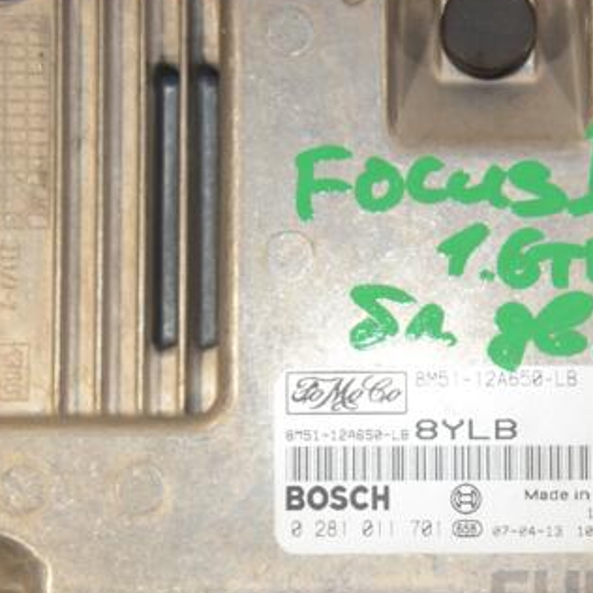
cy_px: 349
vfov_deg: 13.8
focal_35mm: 126
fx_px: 2442
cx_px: 456
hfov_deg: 13.8
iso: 800
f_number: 7.1
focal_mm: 52
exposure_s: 1/200
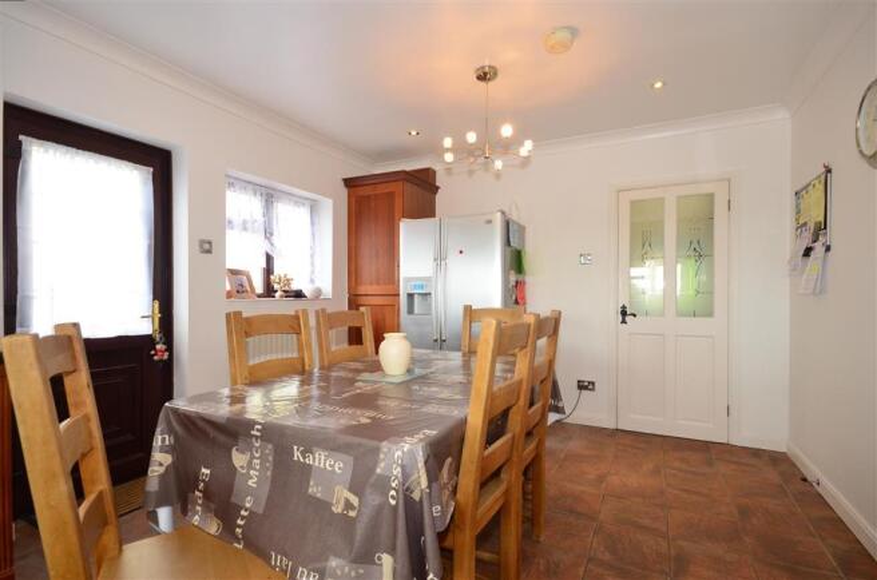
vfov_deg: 67.1
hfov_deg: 90.1
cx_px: 438
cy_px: 290
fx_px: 437
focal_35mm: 18
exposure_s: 1/13
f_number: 9
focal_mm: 12
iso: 640
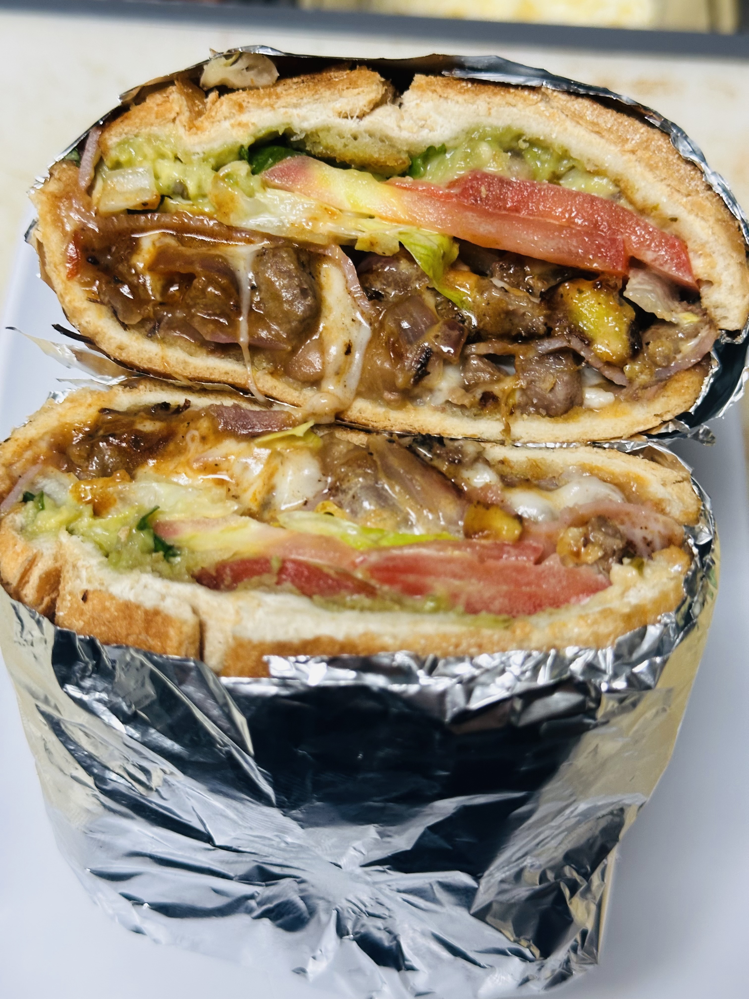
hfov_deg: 30.3
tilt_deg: -60.9
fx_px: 1385
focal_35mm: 48
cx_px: 374
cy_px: 500
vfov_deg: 39.7
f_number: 1.78
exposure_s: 1/60
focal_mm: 6.86
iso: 125
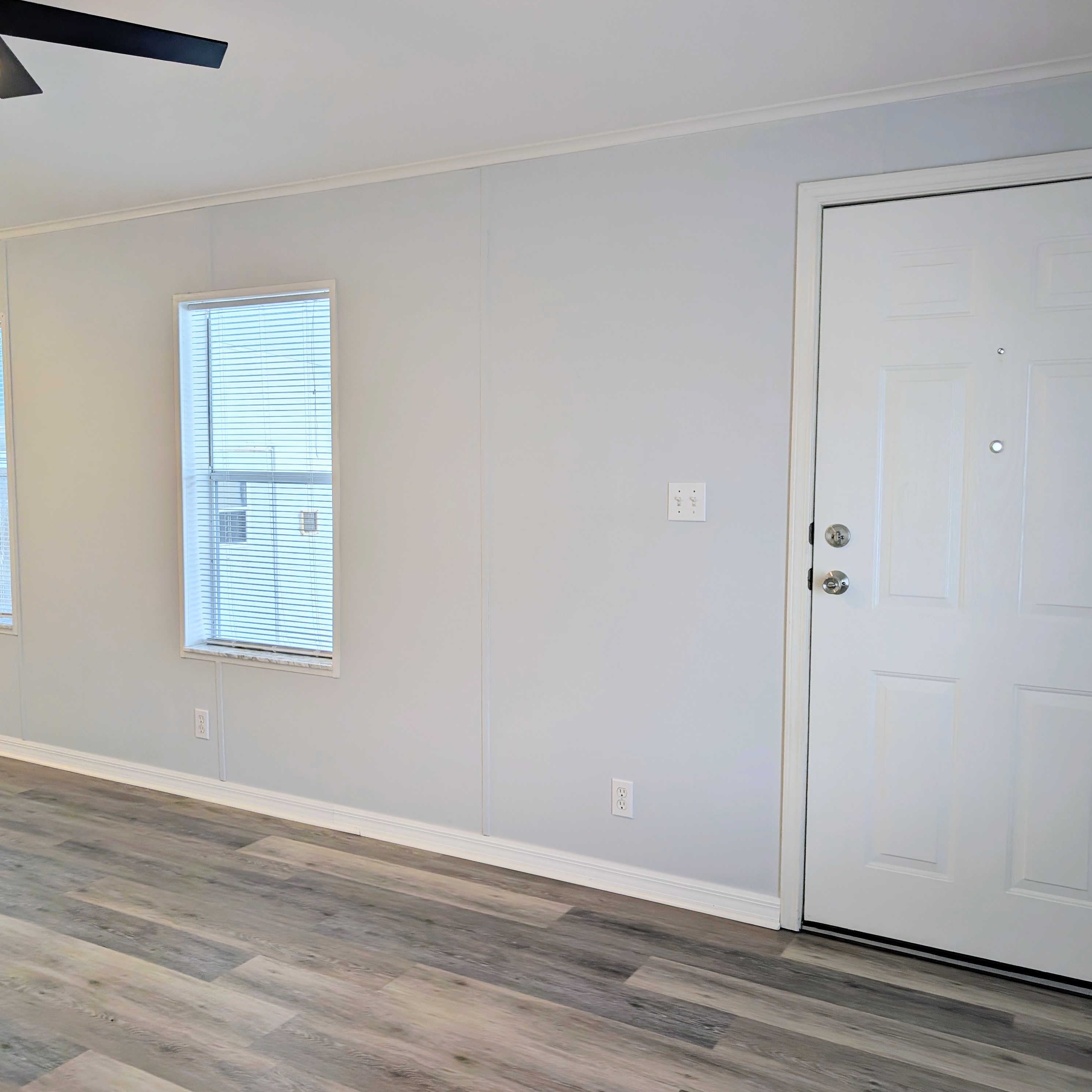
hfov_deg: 55.6
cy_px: 552
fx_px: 1035
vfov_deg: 55.6
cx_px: 553
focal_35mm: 29
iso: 42
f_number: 1.68
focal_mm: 6.9
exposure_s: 1/120
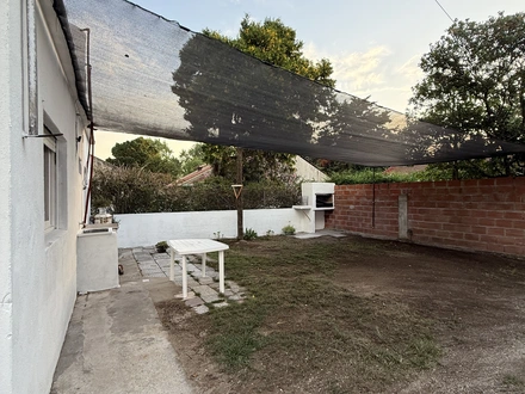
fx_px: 212
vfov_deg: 85.7
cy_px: 197
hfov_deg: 102.1
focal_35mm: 14
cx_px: 262
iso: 100
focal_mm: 2.22
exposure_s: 1/99
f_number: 2.2
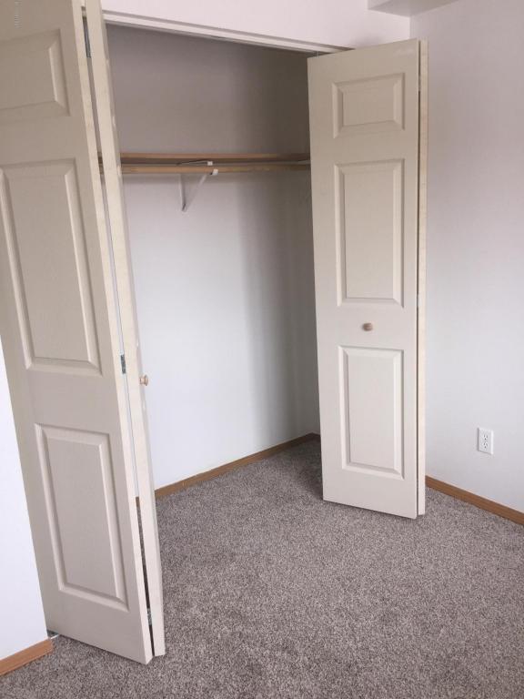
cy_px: 350
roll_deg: +2.8
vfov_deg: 61.7
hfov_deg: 48.2
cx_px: 262
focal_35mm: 29
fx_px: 585
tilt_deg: -13.6
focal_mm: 4.15
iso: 50
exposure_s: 1/30
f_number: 2.2
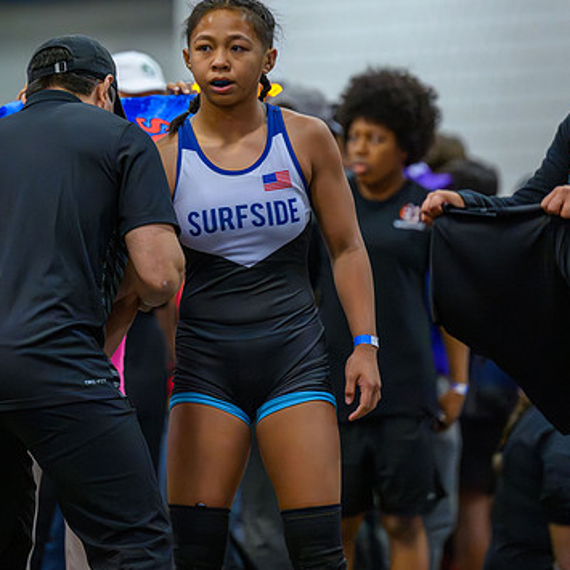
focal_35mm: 275
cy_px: 257
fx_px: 5123
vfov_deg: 6.4
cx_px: 188
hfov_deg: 6.4
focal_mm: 175
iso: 18000
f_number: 2.8
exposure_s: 1/800
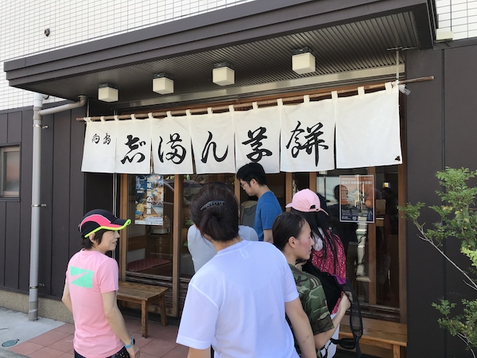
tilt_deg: +3.3
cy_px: 179
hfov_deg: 63.4
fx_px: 386
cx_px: 238
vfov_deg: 49.7
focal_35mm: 28
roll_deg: -0.6
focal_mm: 3.99
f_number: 1.8
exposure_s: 1/341
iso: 20
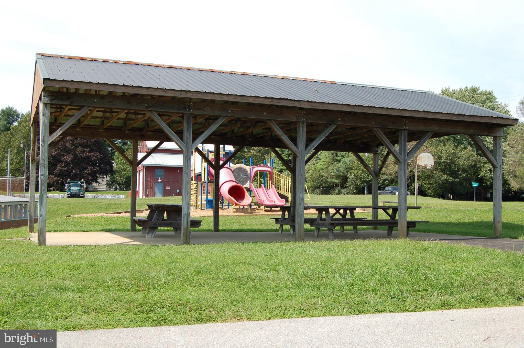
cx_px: 262
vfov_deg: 29.8
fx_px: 654
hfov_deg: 43.6
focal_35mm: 45
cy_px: 174
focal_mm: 30
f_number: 8
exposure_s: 1/250
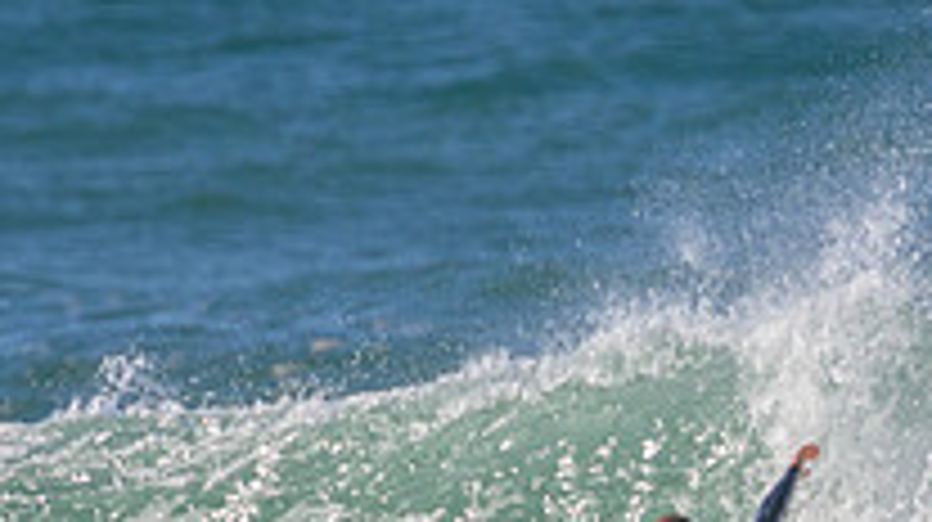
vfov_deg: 0.5
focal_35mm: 2348
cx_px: 648
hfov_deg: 0.9
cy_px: 727
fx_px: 57974
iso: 800
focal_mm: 800
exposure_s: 1/2000
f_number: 11
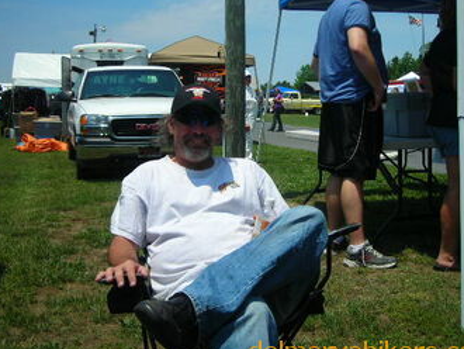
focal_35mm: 46
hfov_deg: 41.2
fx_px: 617
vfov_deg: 31.5
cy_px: 152
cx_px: 219
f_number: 6.4
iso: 50
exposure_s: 1/276
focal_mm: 6.3
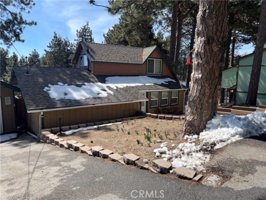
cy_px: 100
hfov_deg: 67.3
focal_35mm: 26
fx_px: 200
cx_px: 133
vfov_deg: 53.1
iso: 50
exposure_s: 1/2632
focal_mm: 5.7
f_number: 1.5
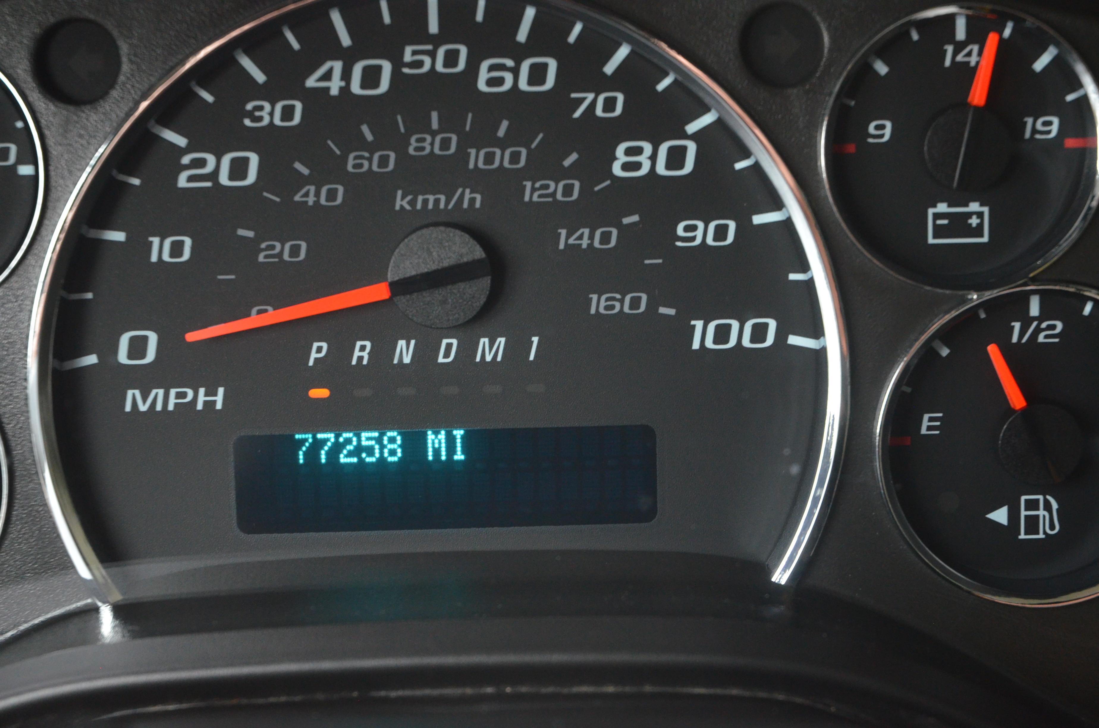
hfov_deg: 24.2
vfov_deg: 16.2
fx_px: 2559
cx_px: 550
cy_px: 364
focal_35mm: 84
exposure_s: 1/125
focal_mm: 56
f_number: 4.5
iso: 2000
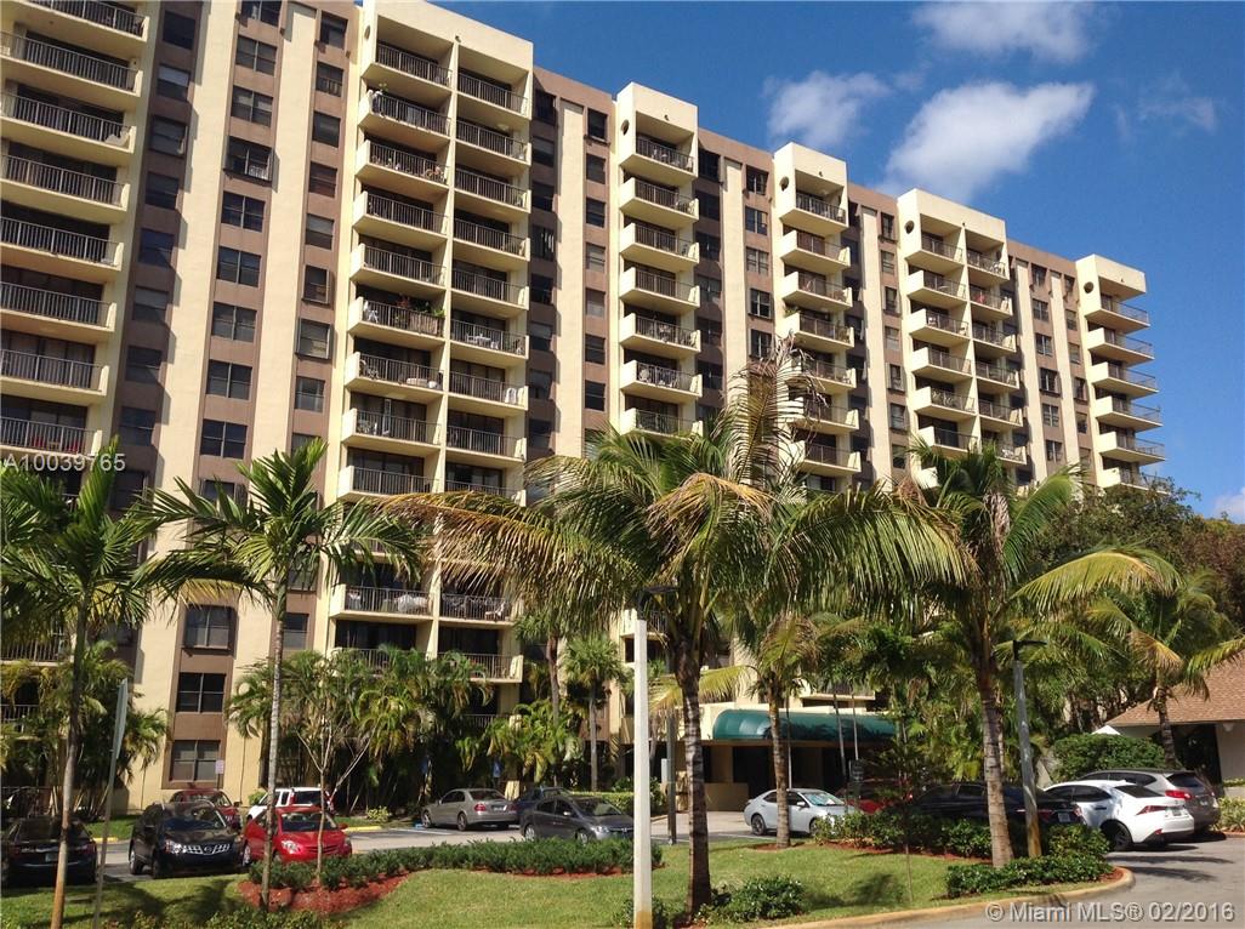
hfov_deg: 52.7
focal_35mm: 35
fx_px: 1257
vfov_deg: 40.6
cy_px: 464
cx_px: 622
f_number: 2.4
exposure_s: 1/2160
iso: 50
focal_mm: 4.28
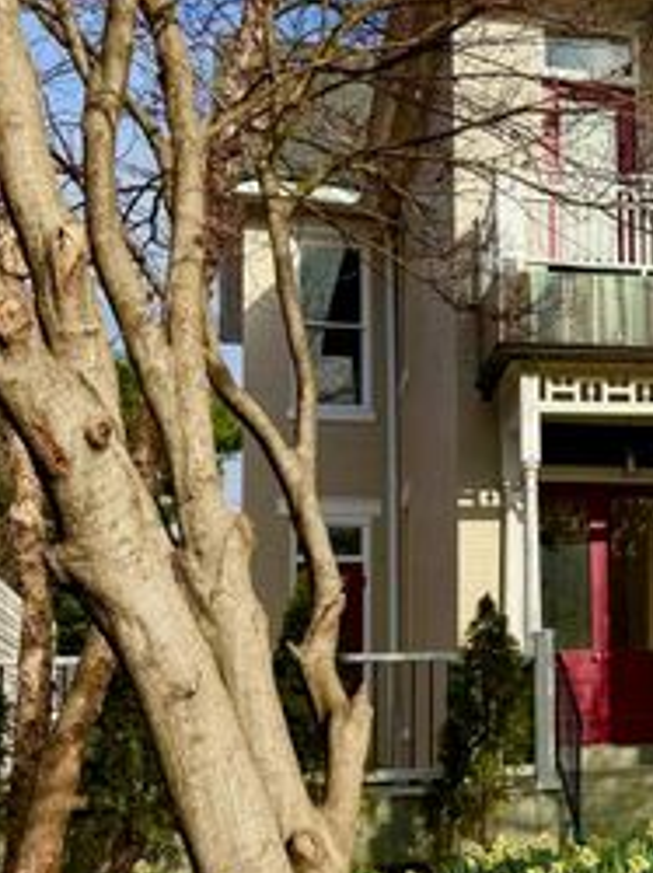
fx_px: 1612
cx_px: 779
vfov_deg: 30.2
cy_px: 519
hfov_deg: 21.3
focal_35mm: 64
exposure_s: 1/7353
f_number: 1.78
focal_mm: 6.76
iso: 80
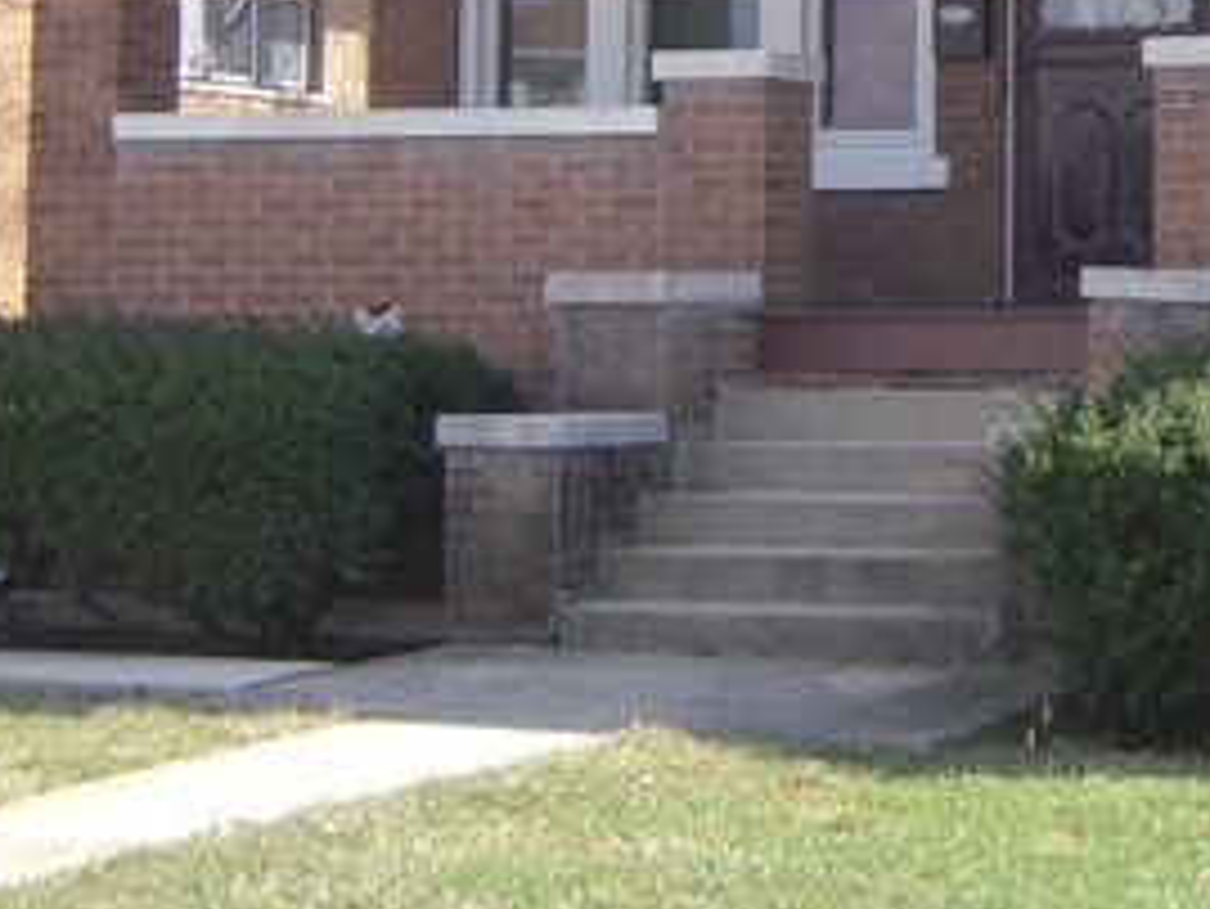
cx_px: 1197
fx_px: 4161
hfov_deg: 16.2
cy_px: 9
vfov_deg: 12.3
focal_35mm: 119
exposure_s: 1/250
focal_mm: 8.9
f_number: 3.5
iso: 100
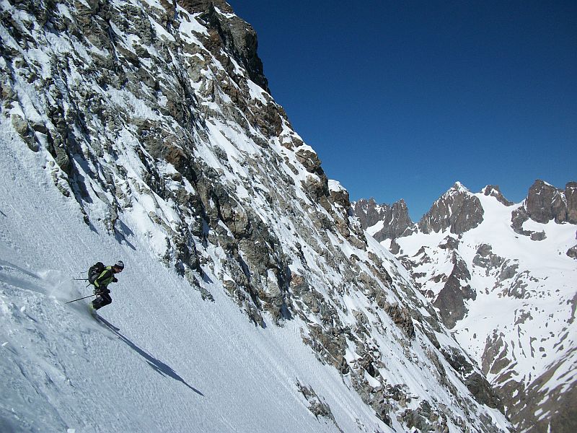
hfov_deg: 56.8
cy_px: 216
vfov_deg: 44.2
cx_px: 288
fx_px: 533
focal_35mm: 32
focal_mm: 5.7
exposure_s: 1/500
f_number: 8.8
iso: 80
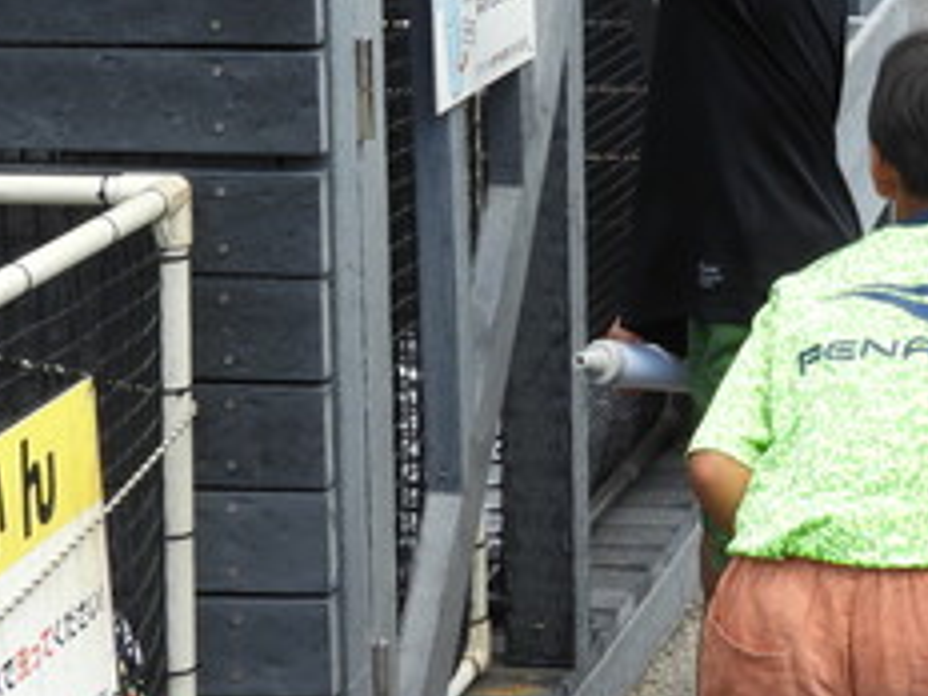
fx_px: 4075
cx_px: 768
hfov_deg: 12.9
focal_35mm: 152
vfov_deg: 9.6
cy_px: -212
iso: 100
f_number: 4
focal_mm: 9.9
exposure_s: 1/250
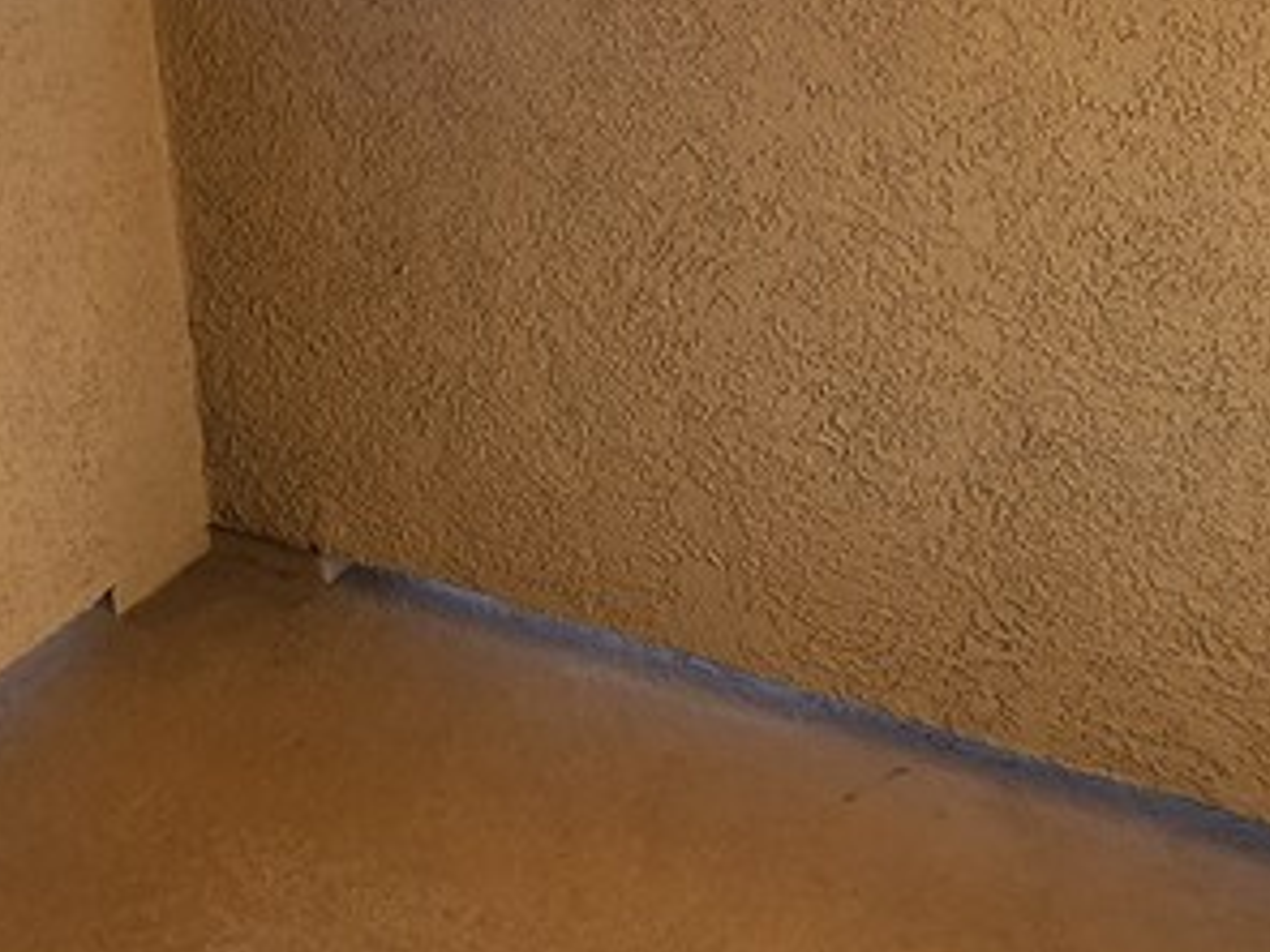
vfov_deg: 31.6
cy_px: 236
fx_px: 1651
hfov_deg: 41.1
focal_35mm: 45
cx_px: 343
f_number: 2.2
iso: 50
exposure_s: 1/885
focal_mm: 2.2
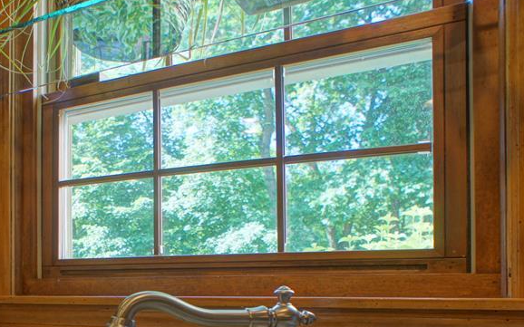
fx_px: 657
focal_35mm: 46
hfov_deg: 42.3
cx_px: 139
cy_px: 314
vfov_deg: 26.7
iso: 200
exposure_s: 1/40
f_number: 3.2
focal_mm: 16
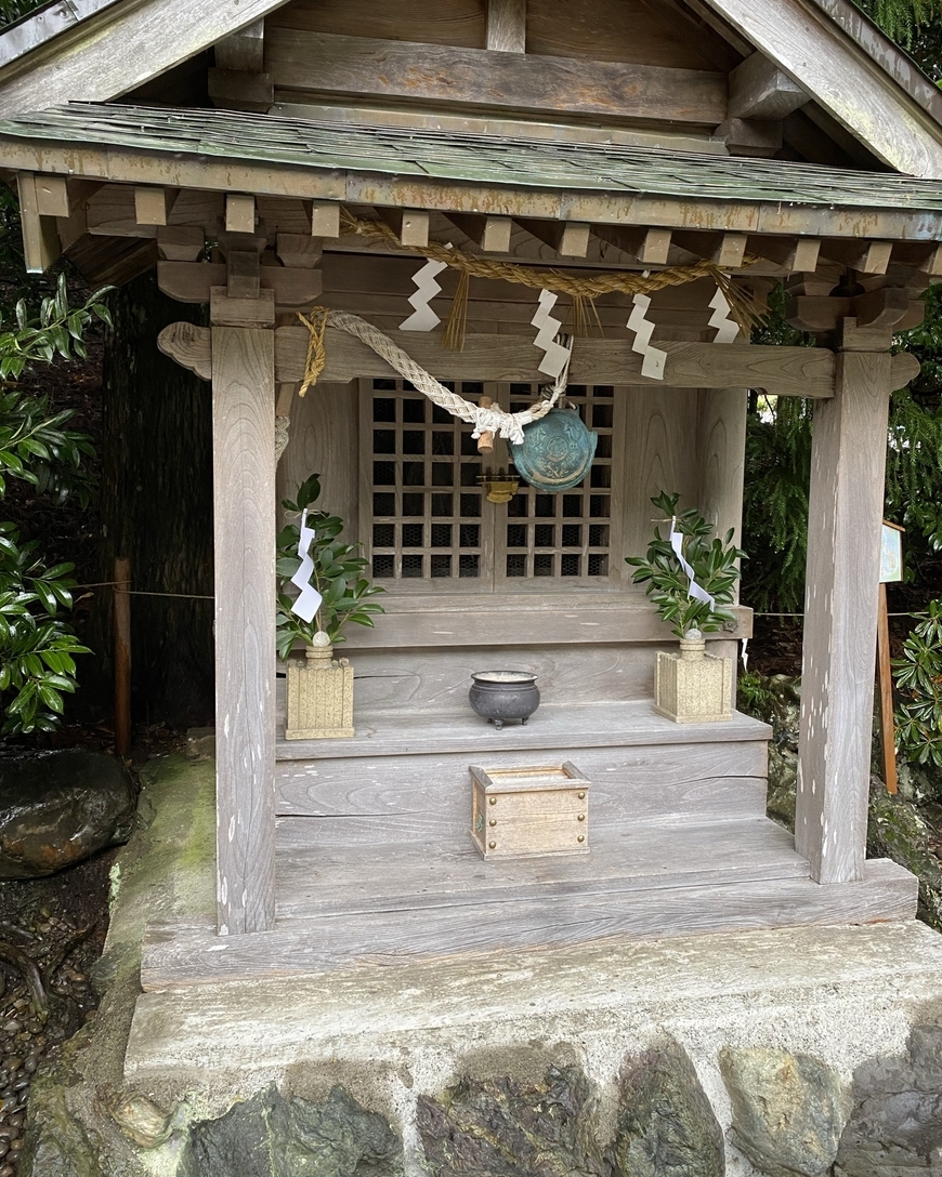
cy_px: 567
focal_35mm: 28
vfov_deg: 62.2
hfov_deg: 51.5
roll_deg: +0.1
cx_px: 472
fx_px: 976
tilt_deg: -4.9
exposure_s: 1/75
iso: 125
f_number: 1.8
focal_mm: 4.25
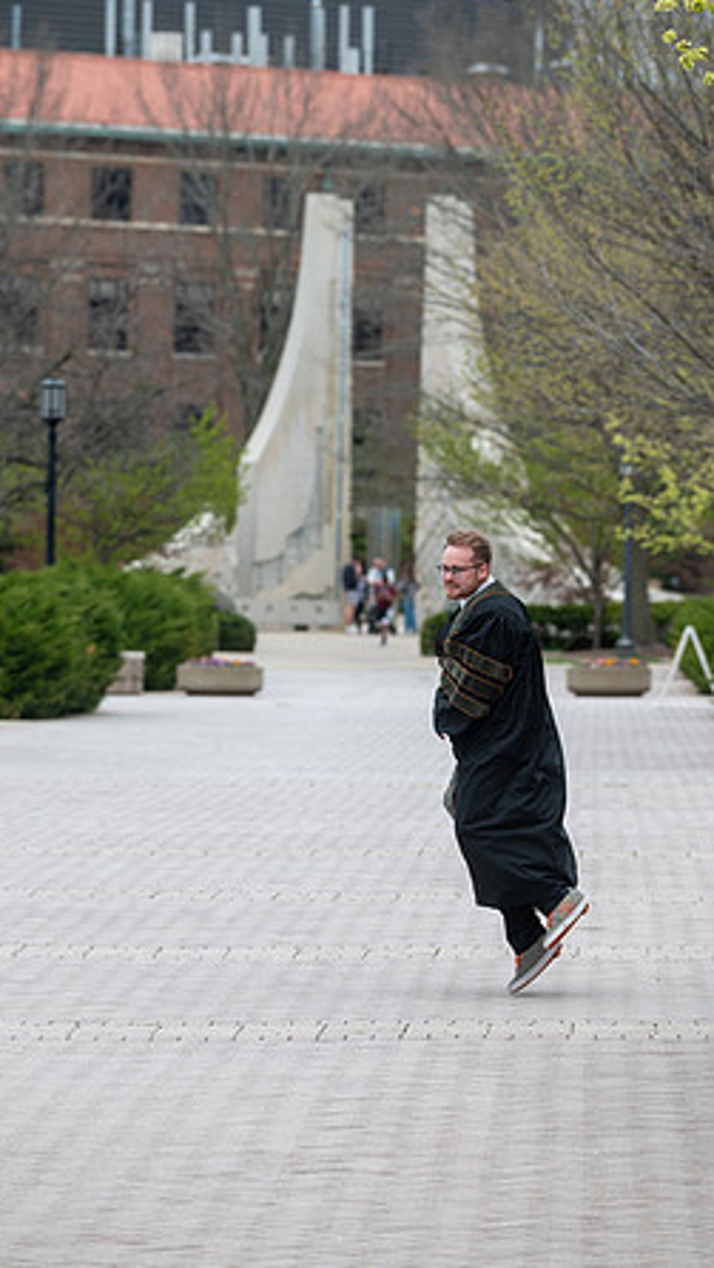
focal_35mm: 211
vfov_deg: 10.2
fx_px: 7099
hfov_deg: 5.8
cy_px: 631
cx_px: 292
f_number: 5
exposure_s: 1/320
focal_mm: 200
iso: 200
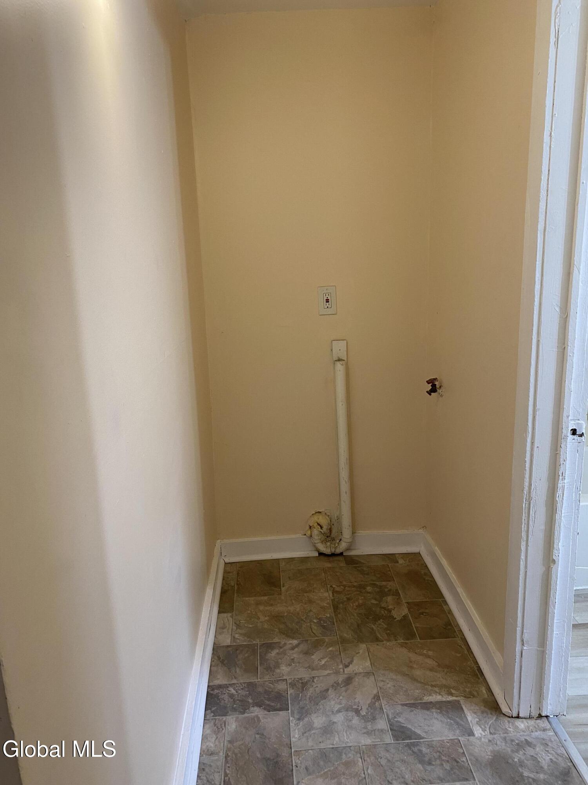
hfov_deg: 53.1
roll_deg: +2.3
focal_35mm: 26
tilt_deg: -11.6
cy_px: 392
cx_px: 294
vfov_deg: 67.3
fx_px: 589
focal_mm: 4.25
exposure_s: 1/60
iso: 100
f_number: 1.8
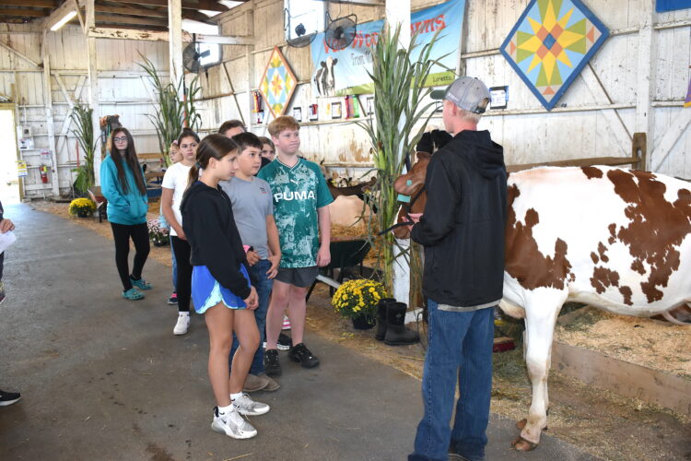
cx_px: 346
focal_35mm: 33
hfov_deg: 57.2
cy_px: 230
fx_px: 633
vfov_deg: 40.0
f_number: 5
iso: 800
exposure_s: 1/100
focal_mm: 22
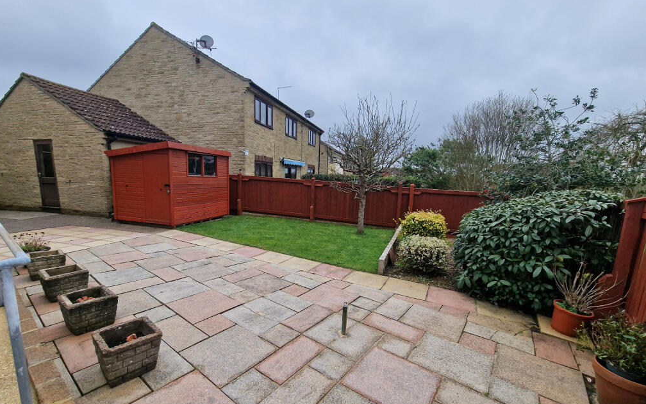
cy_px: 223
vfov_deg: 78.4
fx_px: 246
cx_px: 320
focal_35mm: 14
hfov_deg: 105.3
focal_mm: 2.2
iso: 50
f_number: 2.2
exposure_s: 1/634
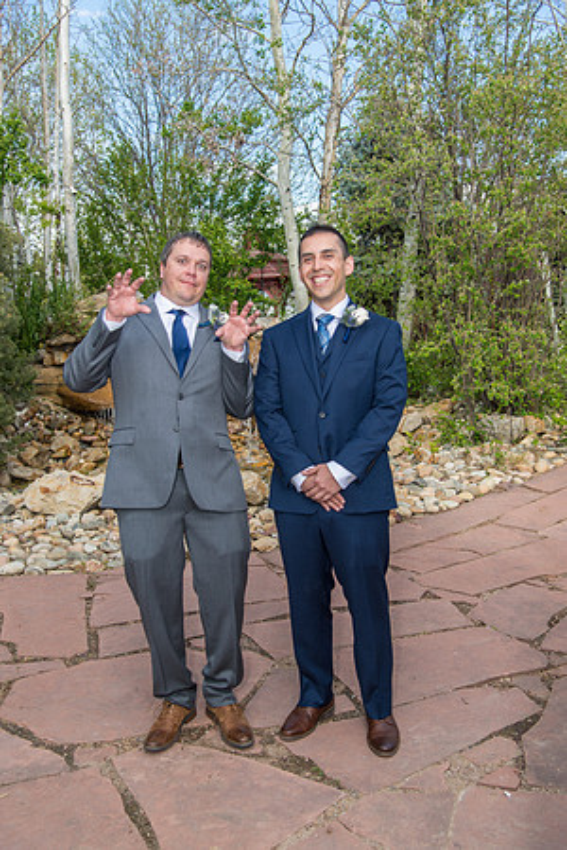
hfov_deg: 37.9
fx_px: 827
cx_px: 284
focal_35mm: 35
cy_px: 425
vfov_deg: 54.4
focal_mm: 35
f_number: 5
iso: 100
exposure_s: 1/320
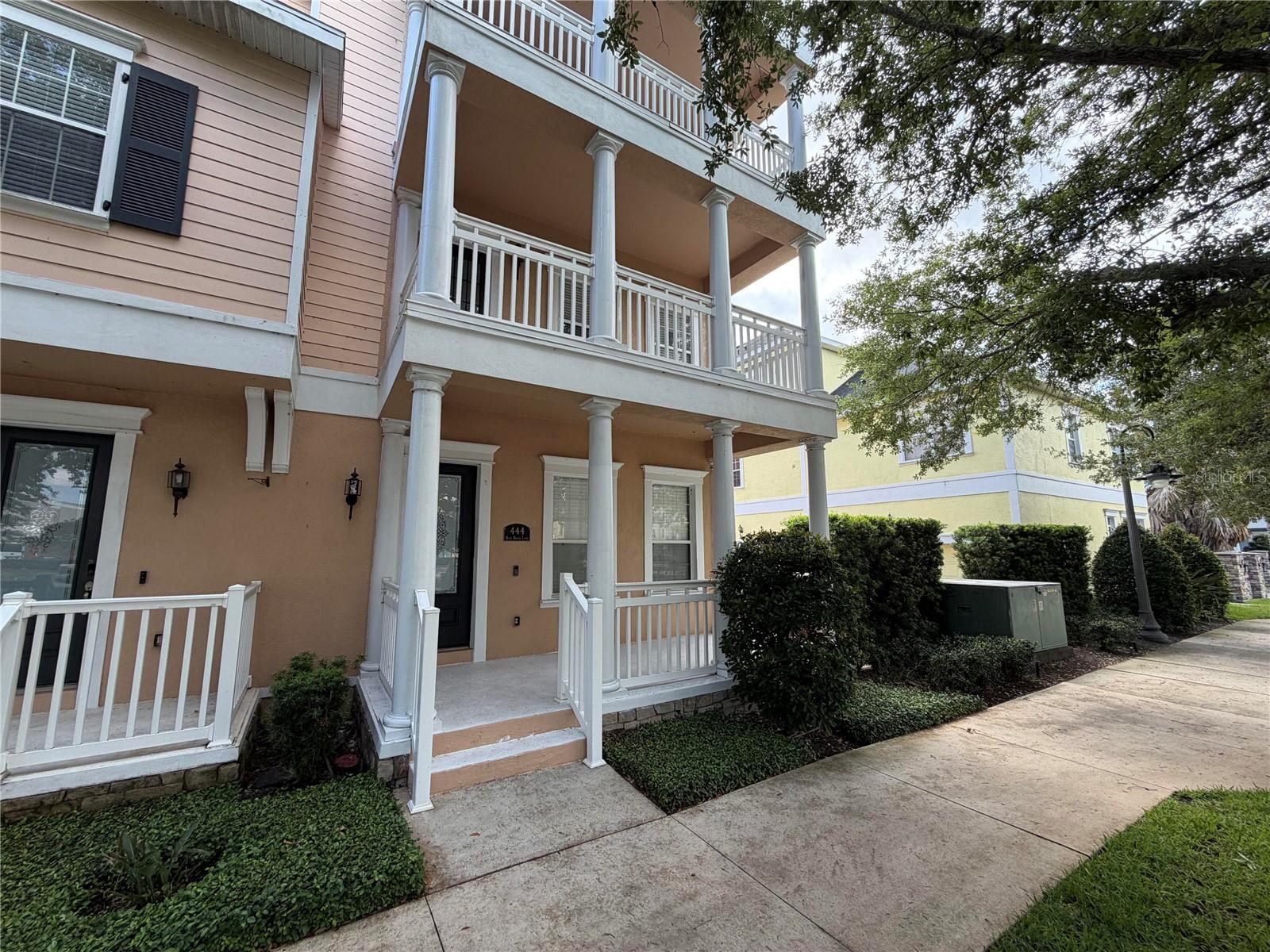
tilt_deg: +7.0
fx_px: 514
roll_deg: +0.0
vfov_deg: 85.7
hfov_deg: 102.1
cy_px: 476
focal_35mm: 14
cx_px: 635
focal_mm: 2.22
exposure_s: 1/242
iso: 40
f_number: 2.2
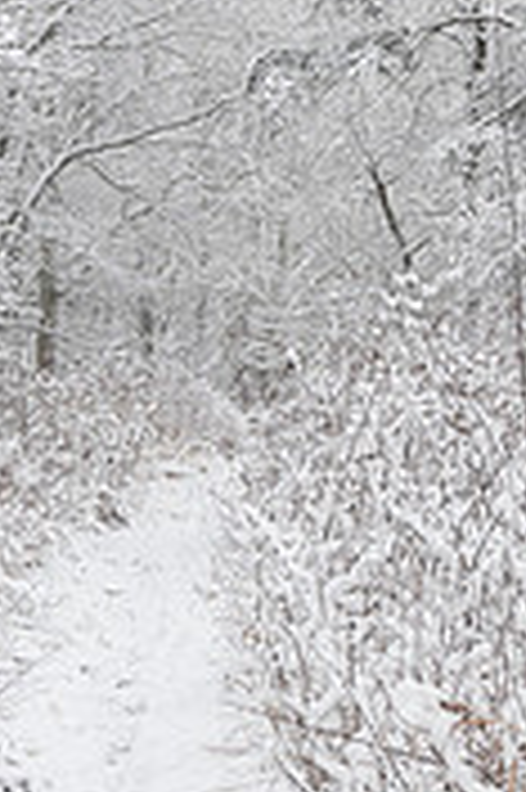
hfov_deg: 7.9
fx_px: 3799
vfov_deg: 11.8
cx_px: 234
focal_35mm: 173
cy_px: 45
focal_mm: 45
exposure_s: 1/80
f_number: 10
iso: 320
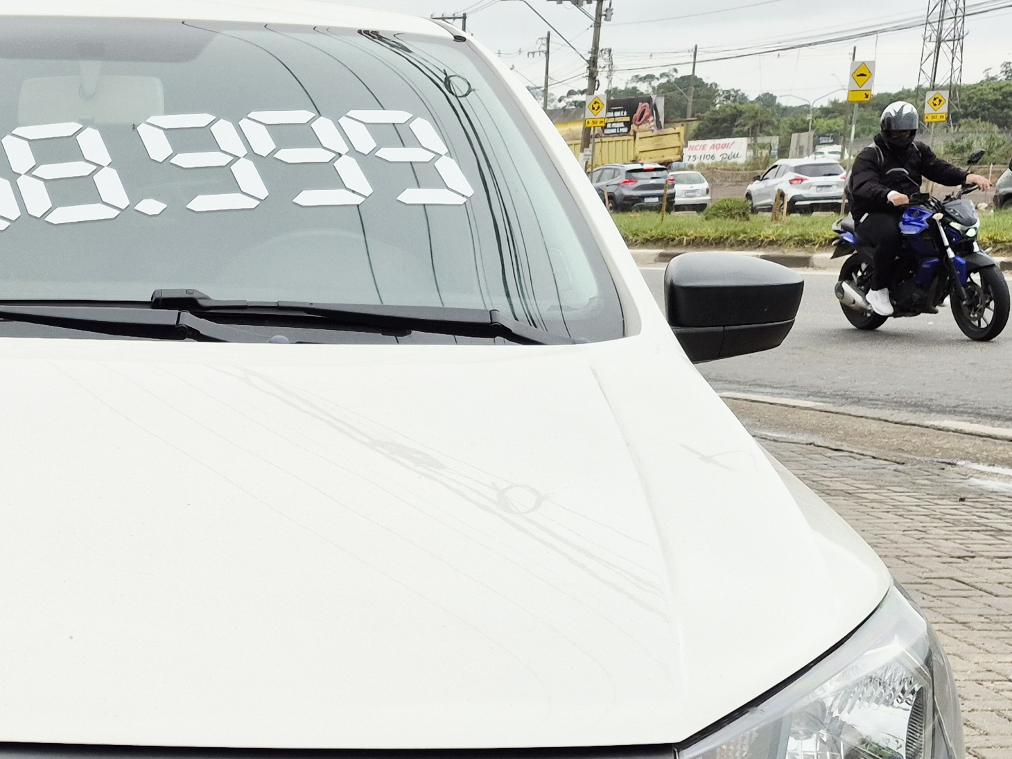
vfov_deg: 22.5
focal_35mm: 63
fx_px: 1842
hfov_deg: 29.1
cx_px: 42
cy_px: 739
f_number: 1.8
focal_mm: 5.4
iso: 25
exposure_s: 1/962
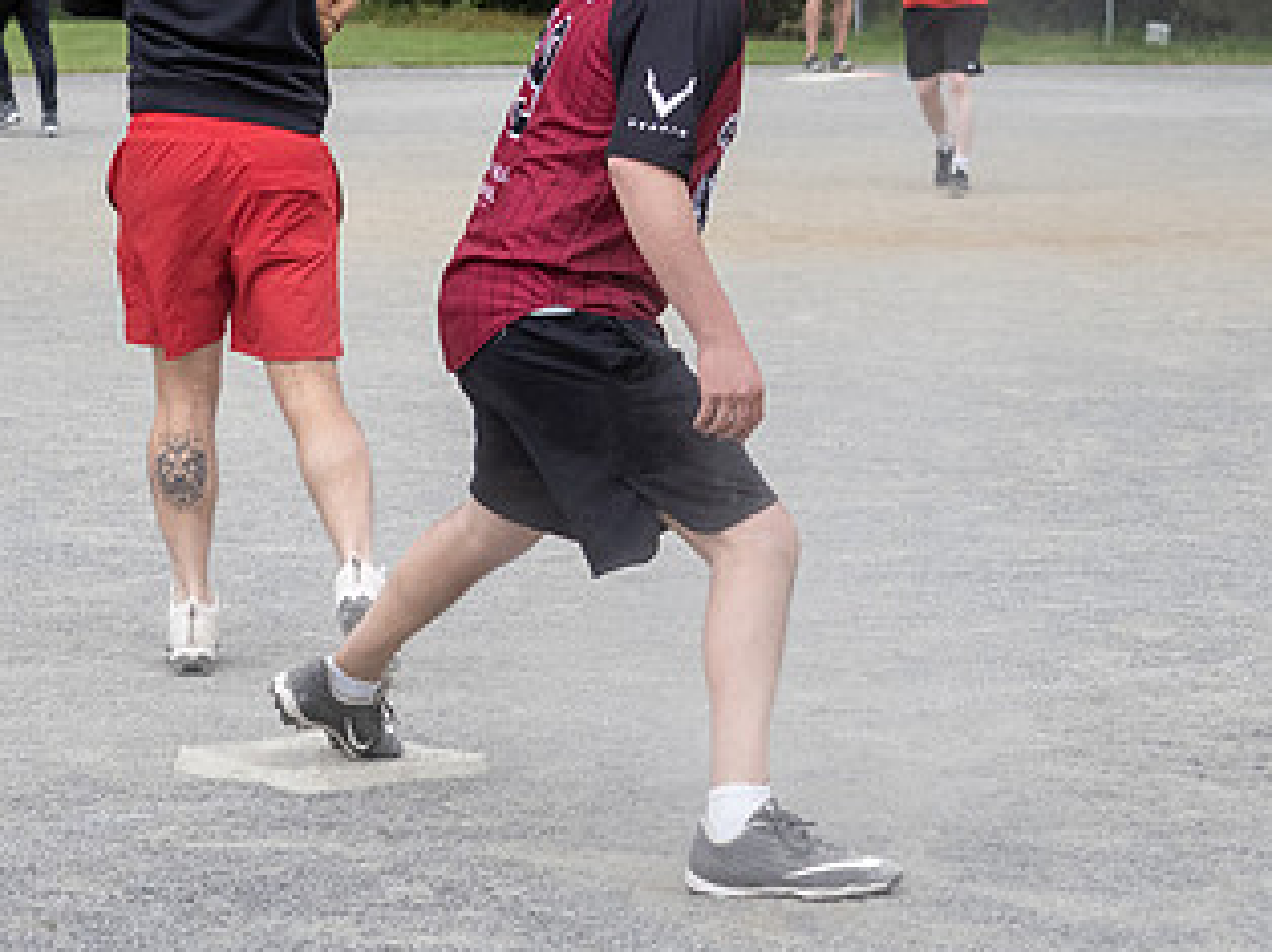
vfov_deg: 10.0
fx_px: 5434
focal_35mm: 148
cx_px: 421
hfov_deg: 13.3
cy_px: 229
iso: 1000
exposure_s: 1/1600
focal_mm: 40
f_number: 2.8
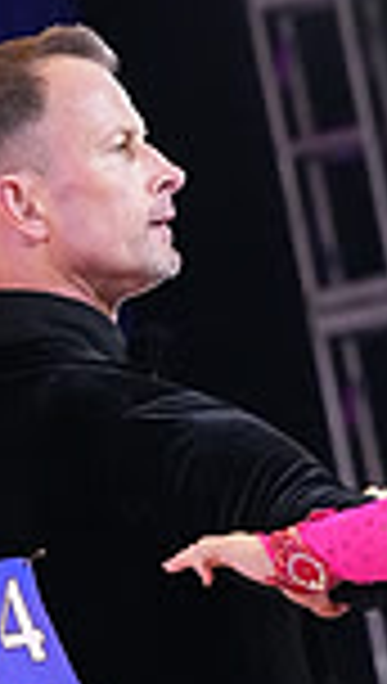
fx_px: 10807
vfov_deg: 3.6
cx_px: 416
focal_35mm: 595
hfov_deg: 2.1
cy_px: 936
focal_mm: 149
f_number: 5.6
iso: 12800
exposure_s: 1/400
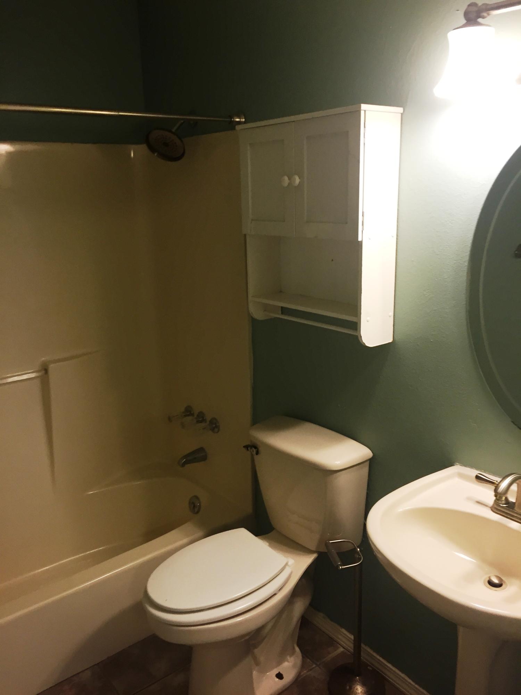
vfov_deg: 61.7
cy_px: 348
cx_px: 260
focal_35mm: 29
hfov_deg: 48.2
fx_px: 582
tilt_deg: -13.2
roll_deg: +1.2
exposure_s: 1/30
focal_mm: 4.15
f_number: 2.2
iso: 80
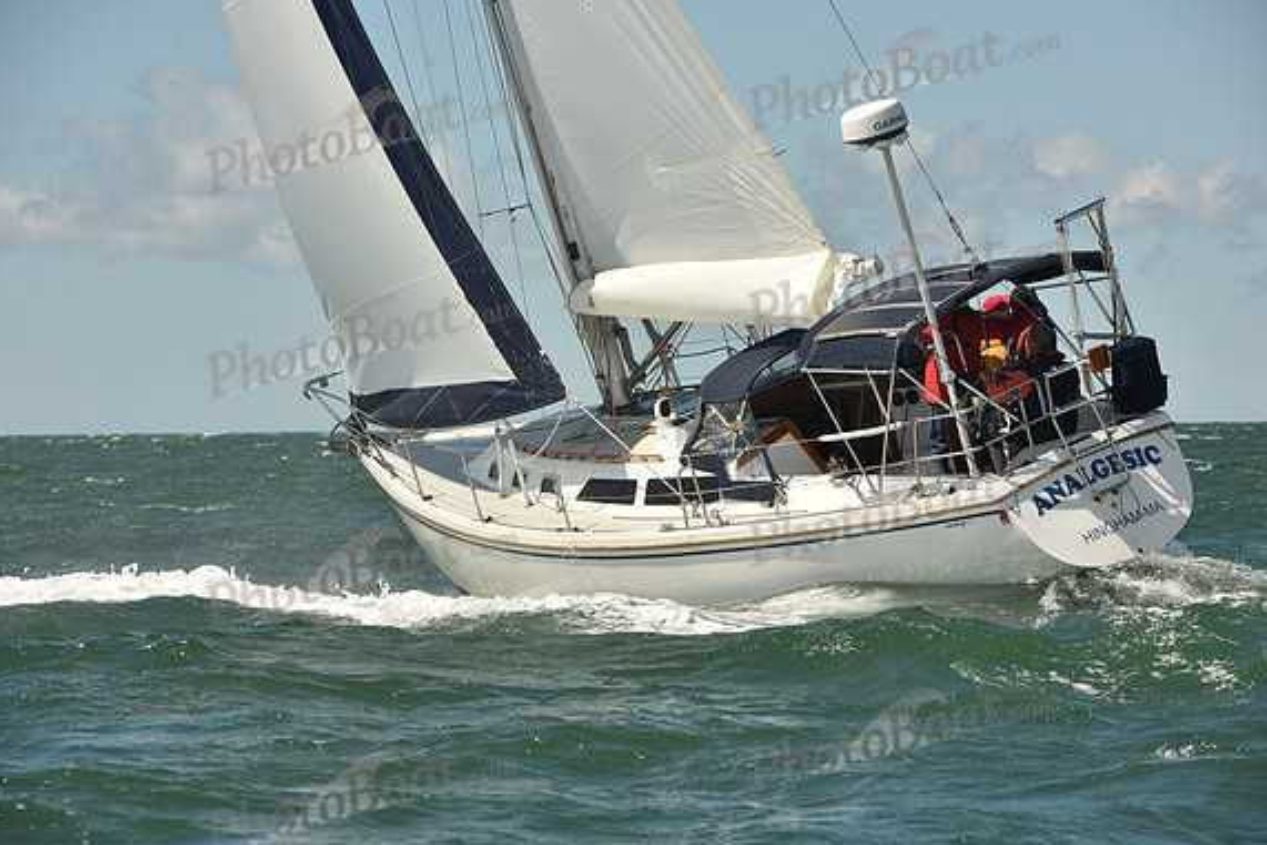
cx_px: 635
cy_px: 425
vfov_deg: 6.8
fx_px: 7146
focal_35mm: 203
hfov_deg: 10.1
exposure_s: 1/800
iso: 320
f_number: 13
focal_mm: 200
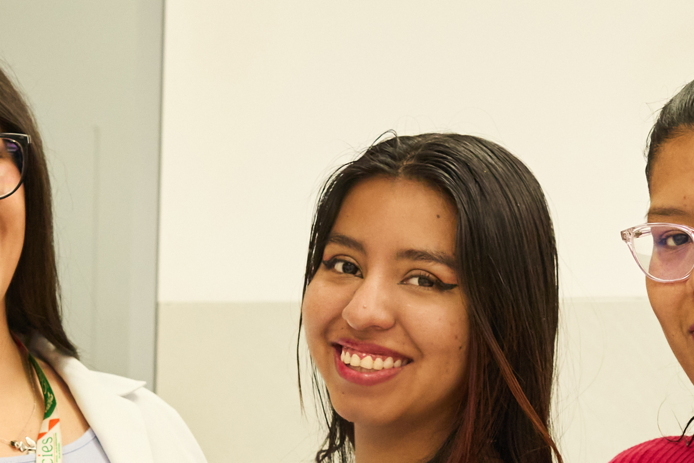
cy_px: 584
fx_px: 3316
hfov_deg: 11.9
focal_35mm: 172
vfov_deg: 7.9
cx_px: 474
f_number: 5
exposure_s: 1/160
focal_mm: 50
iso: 2000
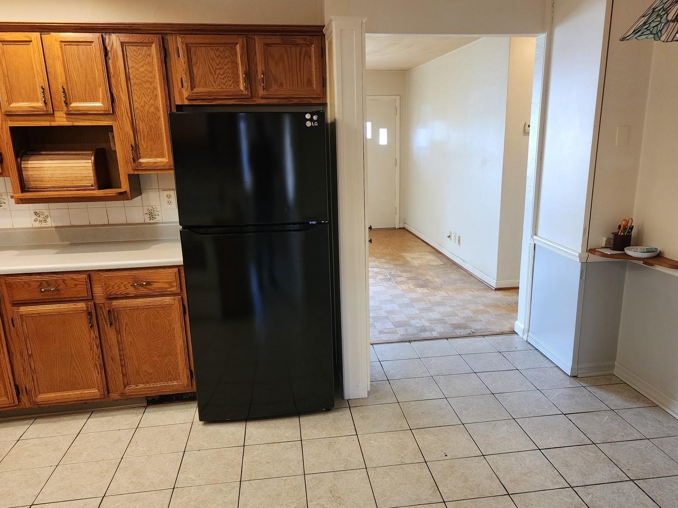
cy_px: 279
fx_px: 529
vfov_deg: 51.3
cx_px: 357
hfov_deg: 65.3
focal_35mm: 27
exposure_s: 1/120
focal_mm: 6.4
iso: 500
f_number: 1.8
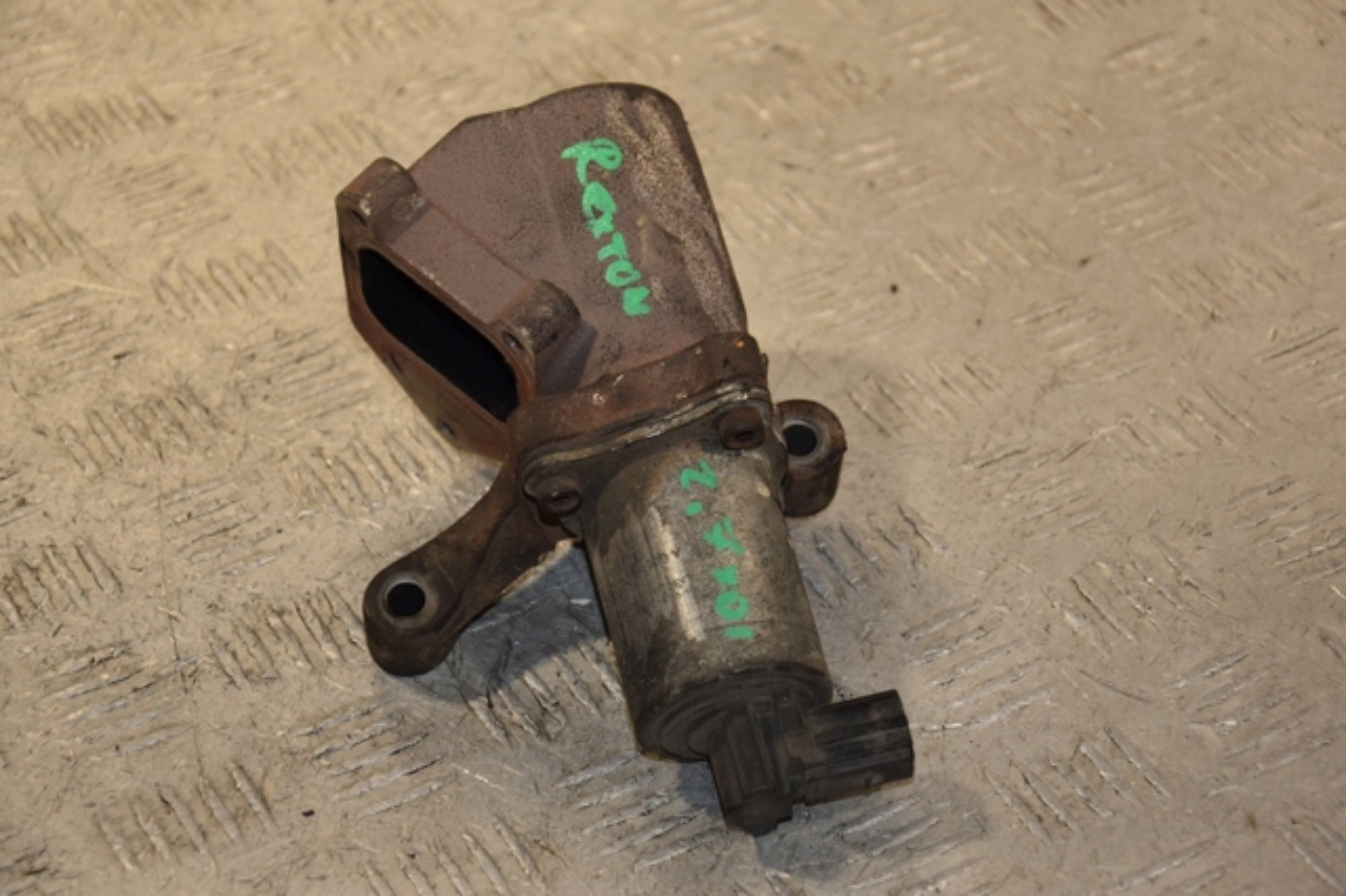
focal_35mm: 99
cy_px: 448
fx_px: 3699
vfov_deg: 13.8
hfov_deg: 20.6
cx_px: 673
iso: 800
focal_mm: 66
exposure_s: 1/200
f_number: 5.6
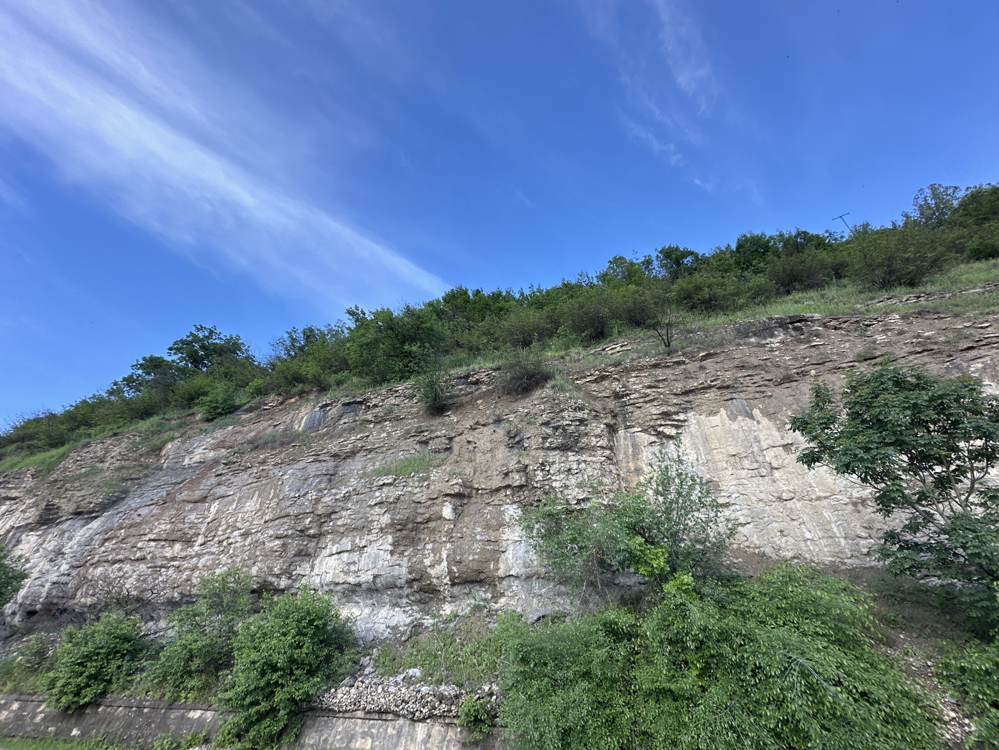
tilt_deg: +33.8
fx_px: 404
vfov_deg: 85.7
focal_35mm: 14
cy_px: 375
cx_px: 500
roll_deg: +0.5
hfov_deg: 102.1
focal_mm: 2.22
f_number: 2.2
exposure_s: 1/224
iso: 40
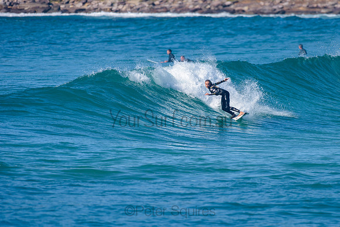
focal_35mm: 613
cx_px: 208
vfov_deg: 2.2
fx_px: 5789
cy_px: 91
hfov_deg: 3.4
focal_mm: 500
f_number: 5.6
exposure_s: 1/2000
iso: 220
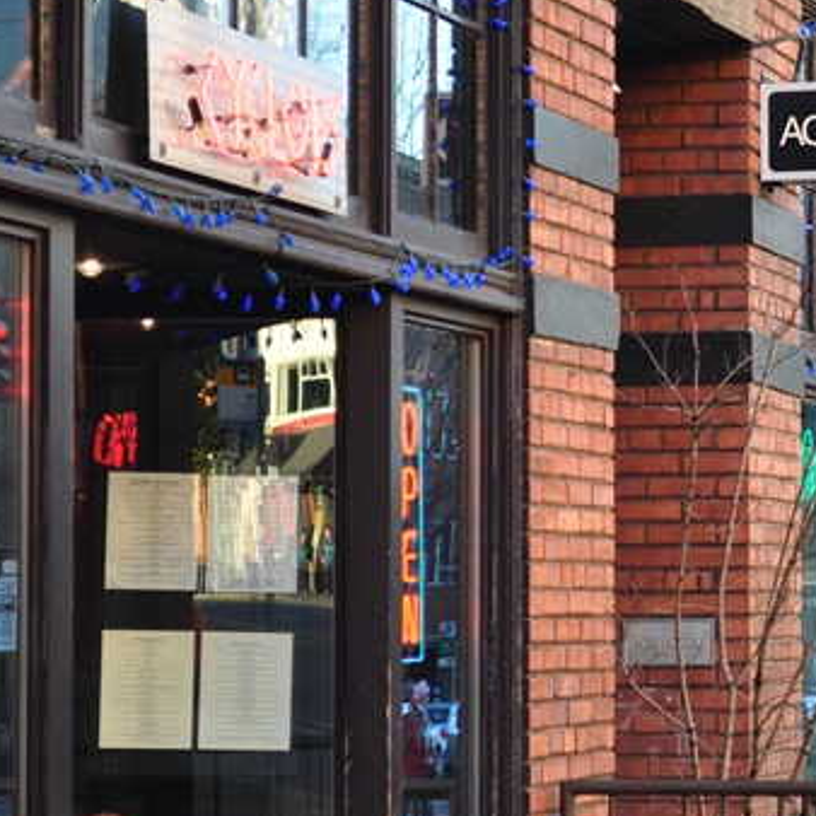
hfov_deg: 11.4
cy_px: 355
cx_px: 864
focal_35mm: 151
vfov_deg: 11.6
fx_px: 4025
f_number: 5.6
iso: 200
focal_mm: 55
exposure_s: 1/40
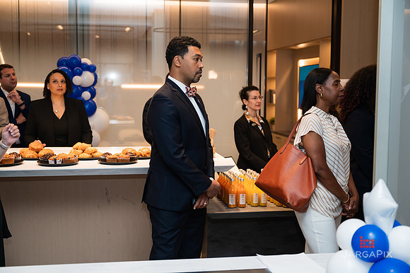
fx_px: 514
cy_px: 136
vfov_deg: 29.7
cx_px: 205
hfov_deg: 43.5
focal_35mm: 45
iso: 400
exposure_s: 1/160
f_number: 3.2
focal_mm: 45
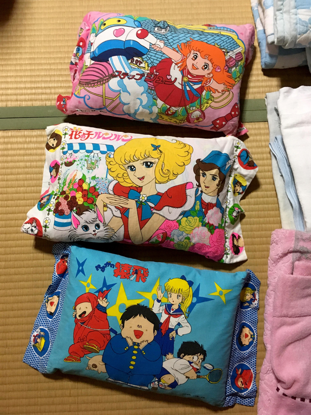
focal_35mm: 29
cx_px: 156
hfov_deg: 48.2
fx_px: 347
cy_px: 208
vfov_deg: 61.7
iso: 200
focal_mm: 4.15
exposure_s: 1/30
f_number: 2.2
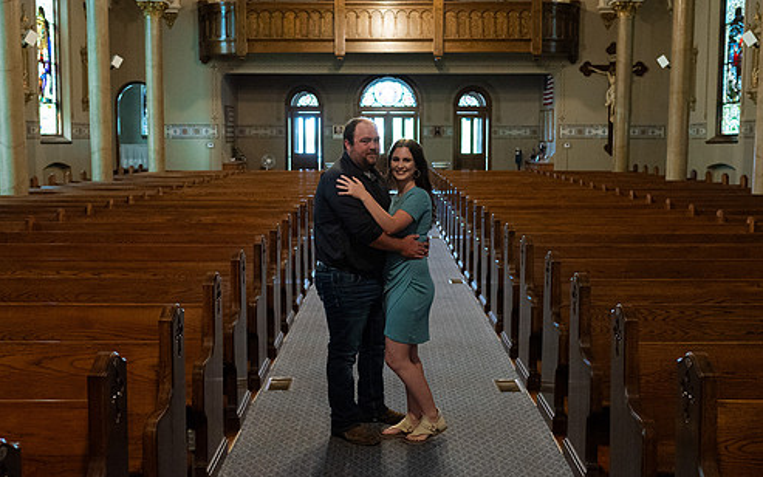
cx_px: 385
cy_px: 199
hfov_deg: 46.2
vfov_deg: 29.8
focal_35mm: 43
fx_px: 894
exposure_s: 1/250
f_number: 3.5
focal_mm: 35
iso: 5000
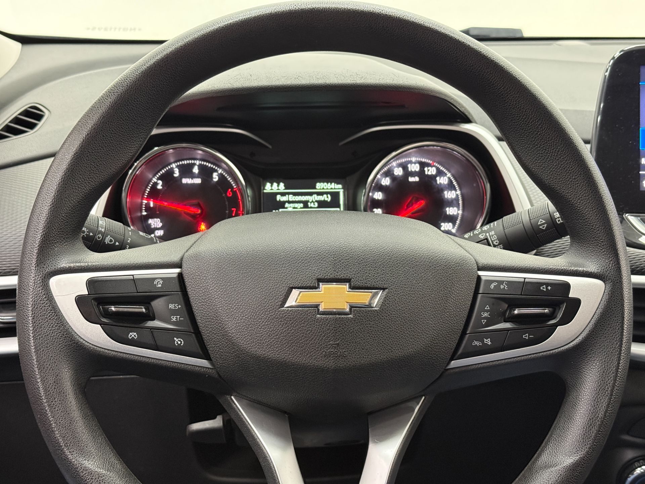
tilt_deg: -18.1
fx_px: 894
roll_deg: -0.7
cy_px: 242
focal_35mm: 48
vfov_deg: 30.3
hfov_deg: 39.7
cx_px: 322
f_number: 1.78
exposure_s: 1/30
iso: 400
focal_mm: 6.76
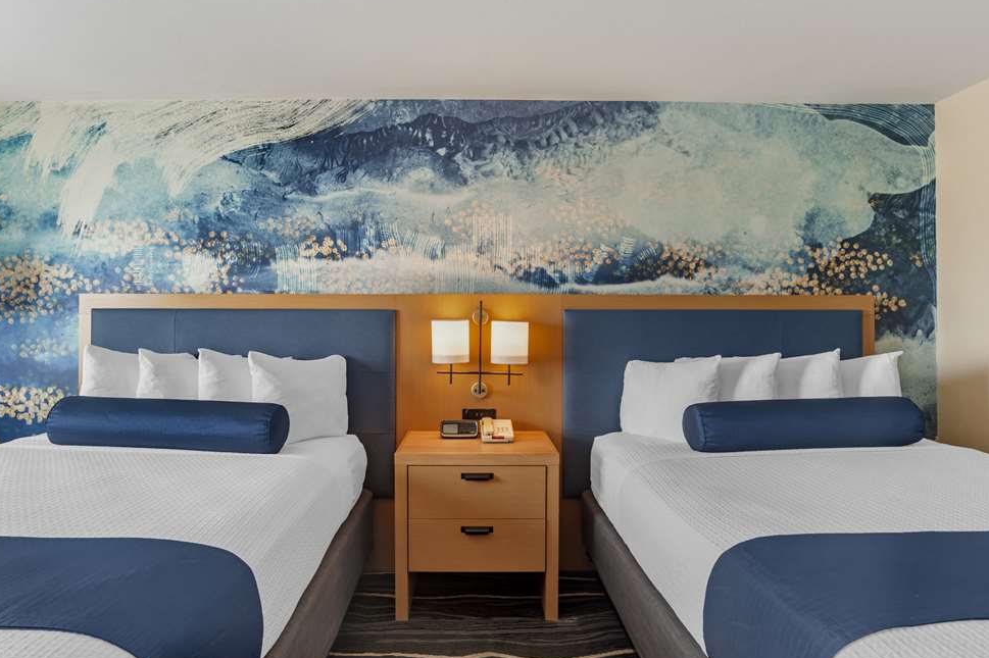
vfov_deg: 64.5
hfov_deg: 86.9
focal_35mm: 19
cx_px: 477
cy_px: 318
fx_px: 522
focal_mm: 18
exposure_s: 1/8
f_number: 10
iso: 400
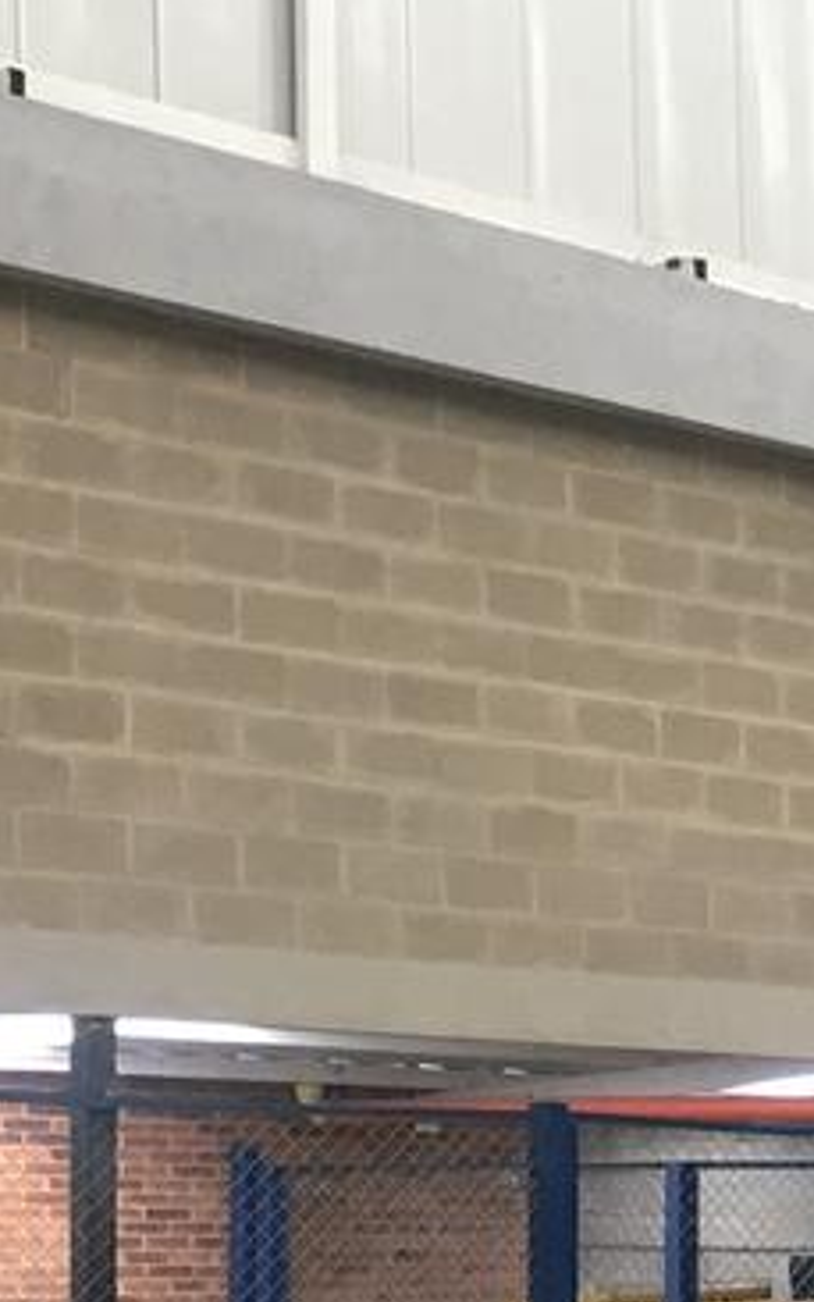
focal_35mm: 121
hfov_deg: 9.1
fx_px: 4291
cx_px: 2296
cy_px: 1370
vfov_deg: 16.8
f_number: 2.2
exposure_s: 1/15
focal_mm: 4.15
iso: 32
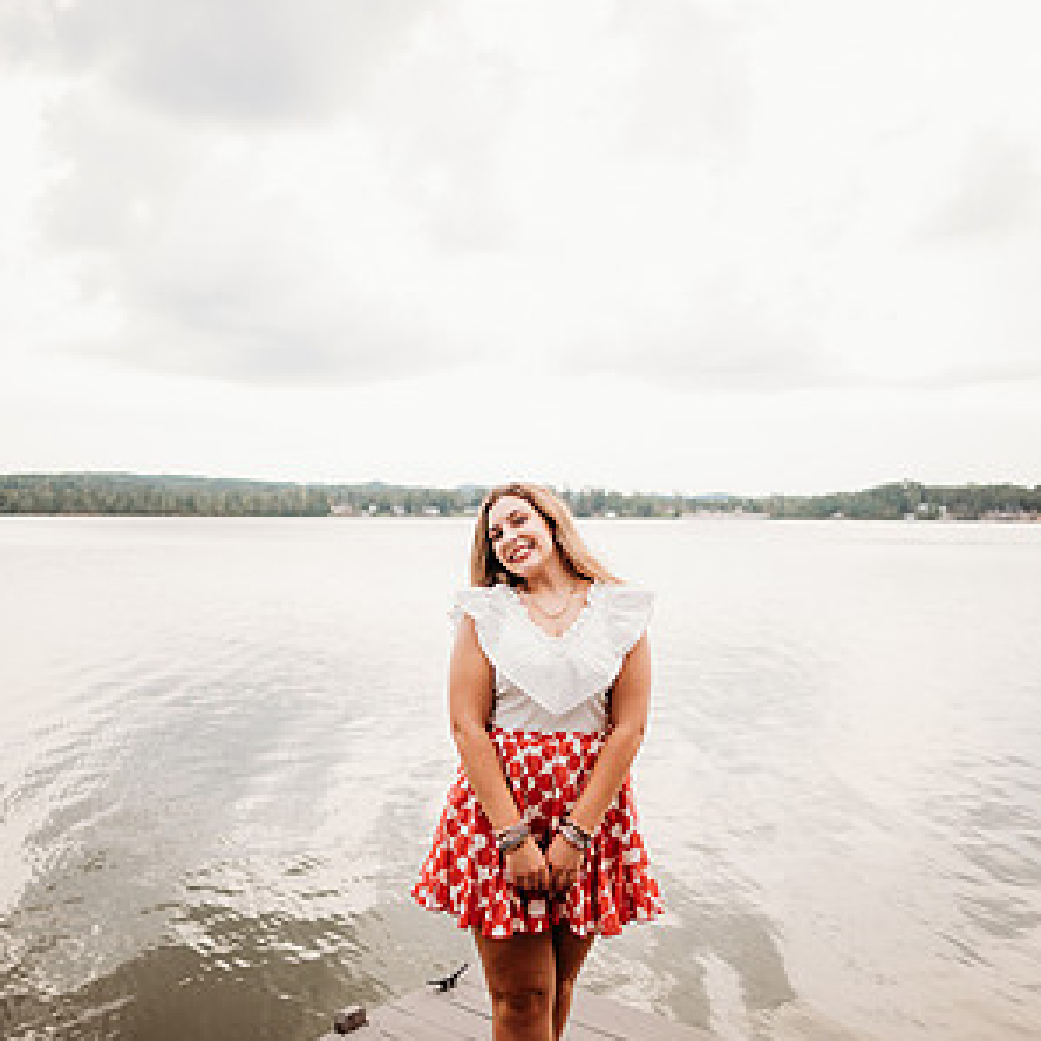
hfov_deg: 52.5
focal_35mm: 31
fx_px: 1055
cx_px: 524
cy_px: 464
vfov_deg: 52.4
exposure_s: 1/400
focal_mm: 24
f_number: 2.2
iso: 200
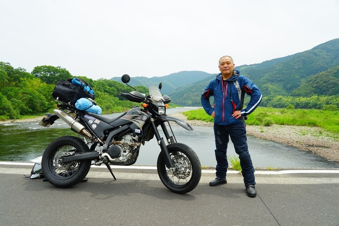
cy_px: 113
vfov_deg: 53.2
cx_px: 170
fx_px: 226
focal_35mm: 24
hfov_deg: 73.7
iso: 100
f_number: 9
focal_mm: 24
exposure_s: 1/100
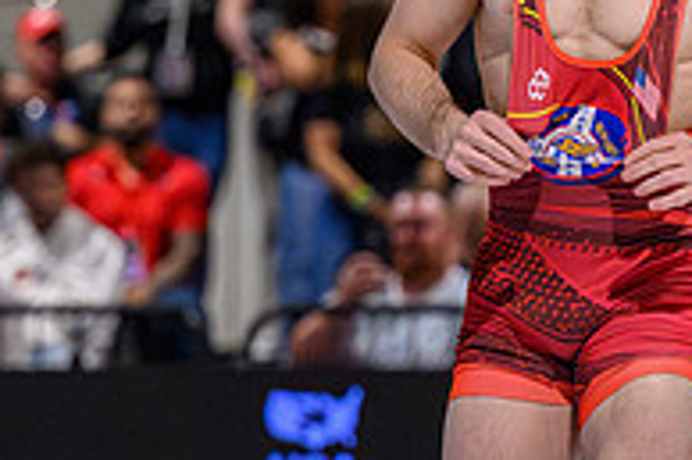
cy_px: 200
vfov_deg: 3.3
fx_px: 8028
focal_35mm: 418
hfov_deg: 4.9
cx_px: 548
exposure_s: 1/800
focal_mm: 115
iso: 10000
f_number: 2.8
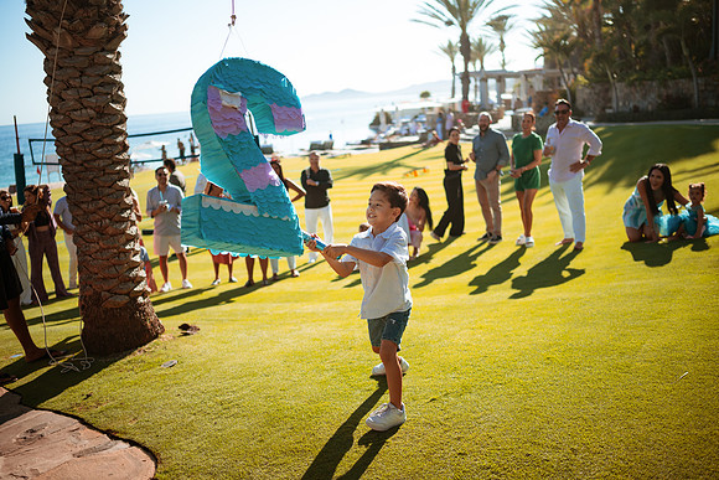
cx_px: 360
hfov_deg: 54.4
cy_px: 240
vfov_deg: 37.9
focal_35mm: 35
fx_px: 699
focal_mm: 35
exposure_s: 1/2500
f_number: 1.8
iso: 100
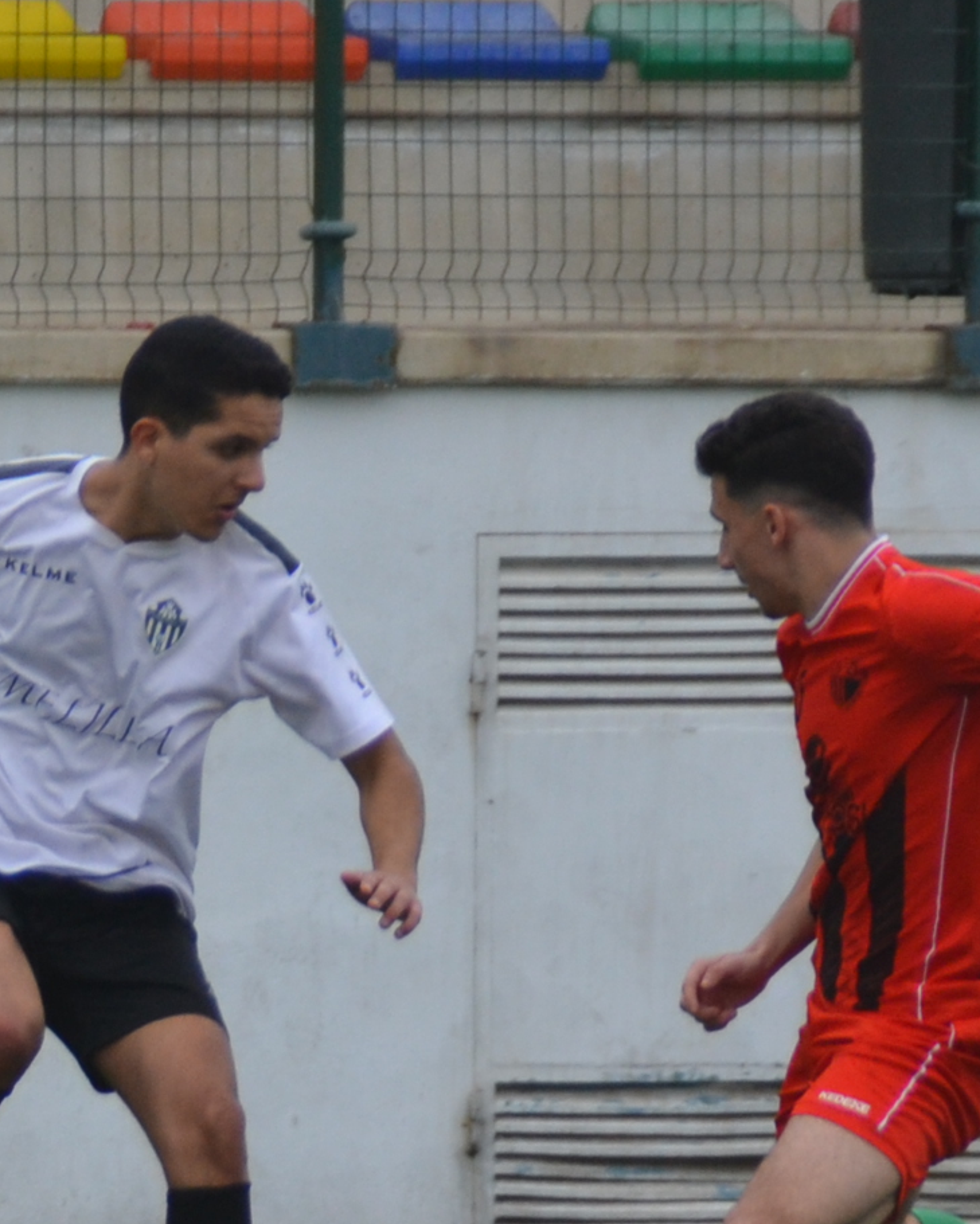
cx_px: -91
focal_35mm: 1068
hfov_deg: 1.4
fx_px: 38714
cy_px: 1005
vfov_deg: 1.8
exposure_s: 1/1000
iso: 400
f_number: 6.3
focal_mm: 200
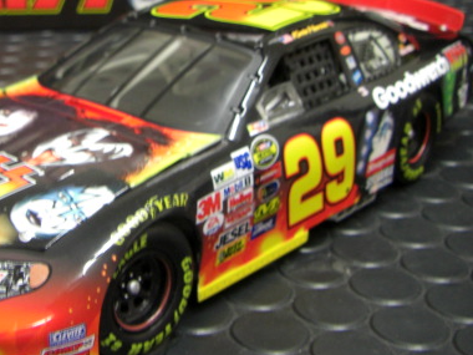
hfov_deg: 29.8
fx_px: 875
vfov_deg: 22.7
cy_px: 90
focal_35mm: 64
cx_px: 115
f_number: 3.4
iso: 200
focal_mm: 6.3
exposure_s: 1/13
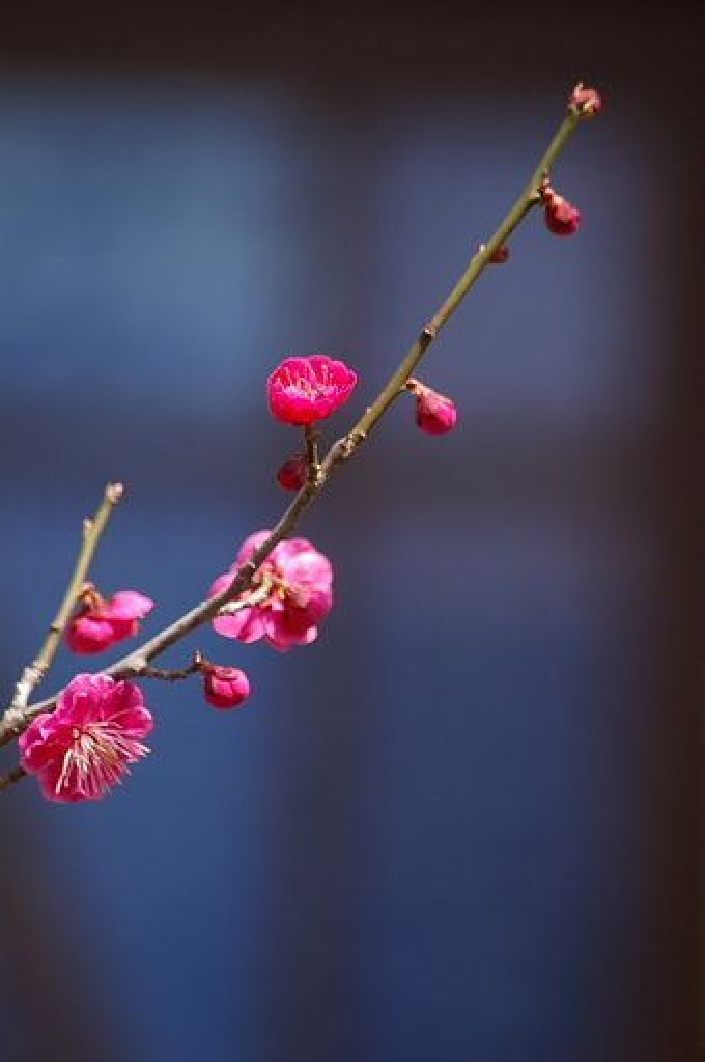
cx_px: 352
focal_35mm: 450
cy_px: 531
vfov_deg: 4.6
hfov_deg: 3.0
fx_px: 13254
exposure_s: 1/250
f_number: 5.6
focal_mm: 300
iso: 200
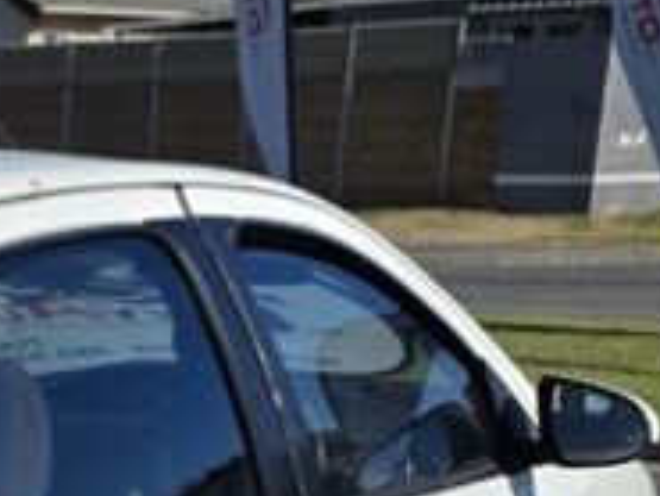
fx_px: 1889
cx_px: -178
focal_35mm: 99
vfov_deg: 13.8
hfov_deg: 18.5
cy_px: 808
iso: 12
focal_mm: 6.3
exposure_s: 1/1550
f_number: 1.7
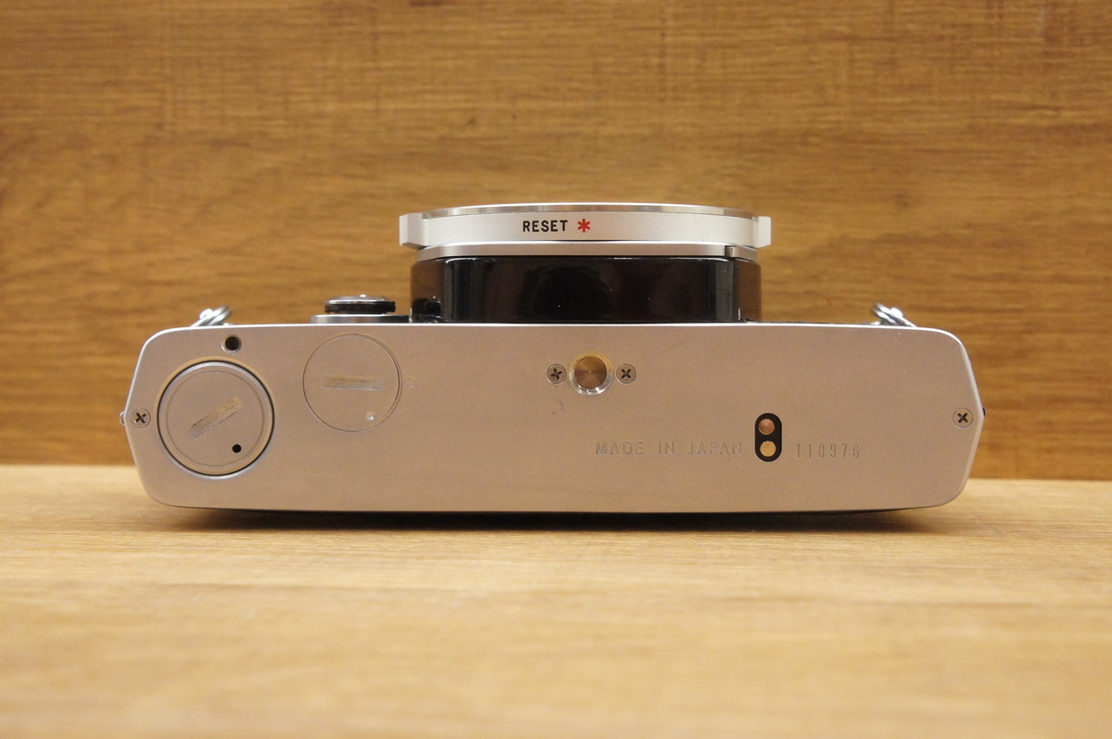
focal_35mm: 48
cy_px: 370
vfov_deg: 28.0
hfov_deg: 41.2
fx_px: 1481
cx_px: 556
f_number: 10
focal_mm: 32
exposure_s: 1/100
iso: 3200
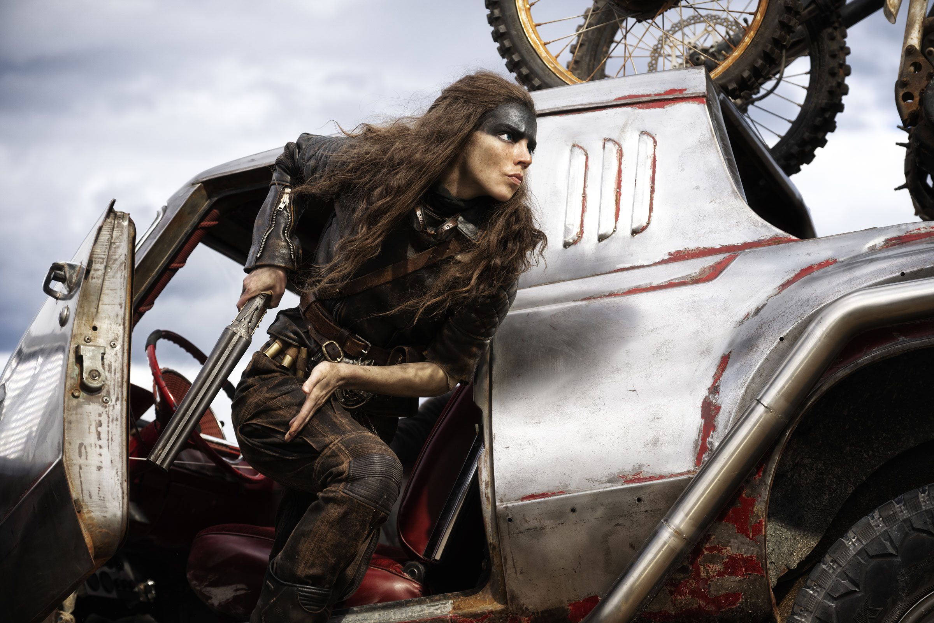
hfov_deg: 23.9
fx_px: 2205
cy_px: 312
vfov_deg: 16.1
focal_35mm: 85
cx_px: 467
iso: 400
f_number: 4.5
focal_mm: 85
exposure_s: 1/1250
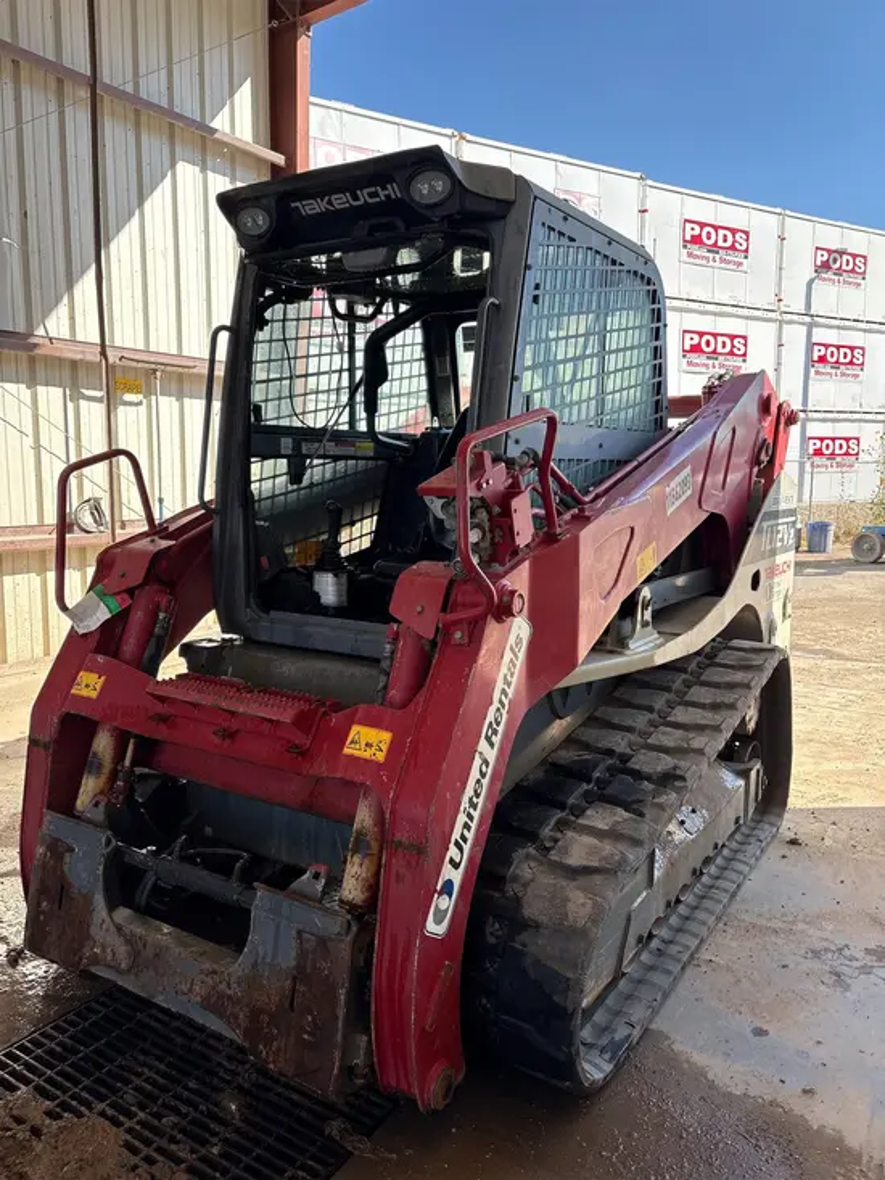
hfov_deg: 53.1
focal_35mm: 26
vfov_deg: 67.3
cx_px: 442
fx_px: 886
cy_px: 590
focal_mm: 5.96
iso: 50
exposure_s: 1/756
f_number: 1.6
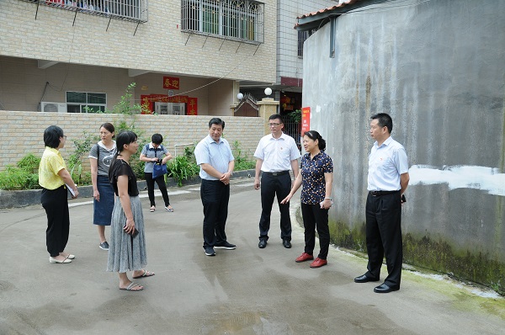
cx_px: 252
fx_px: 441
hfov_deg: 59.6
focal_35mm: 32
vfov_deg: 41.6
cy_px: 168
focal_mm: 21
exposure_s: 1/200
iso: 250
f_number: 7.1
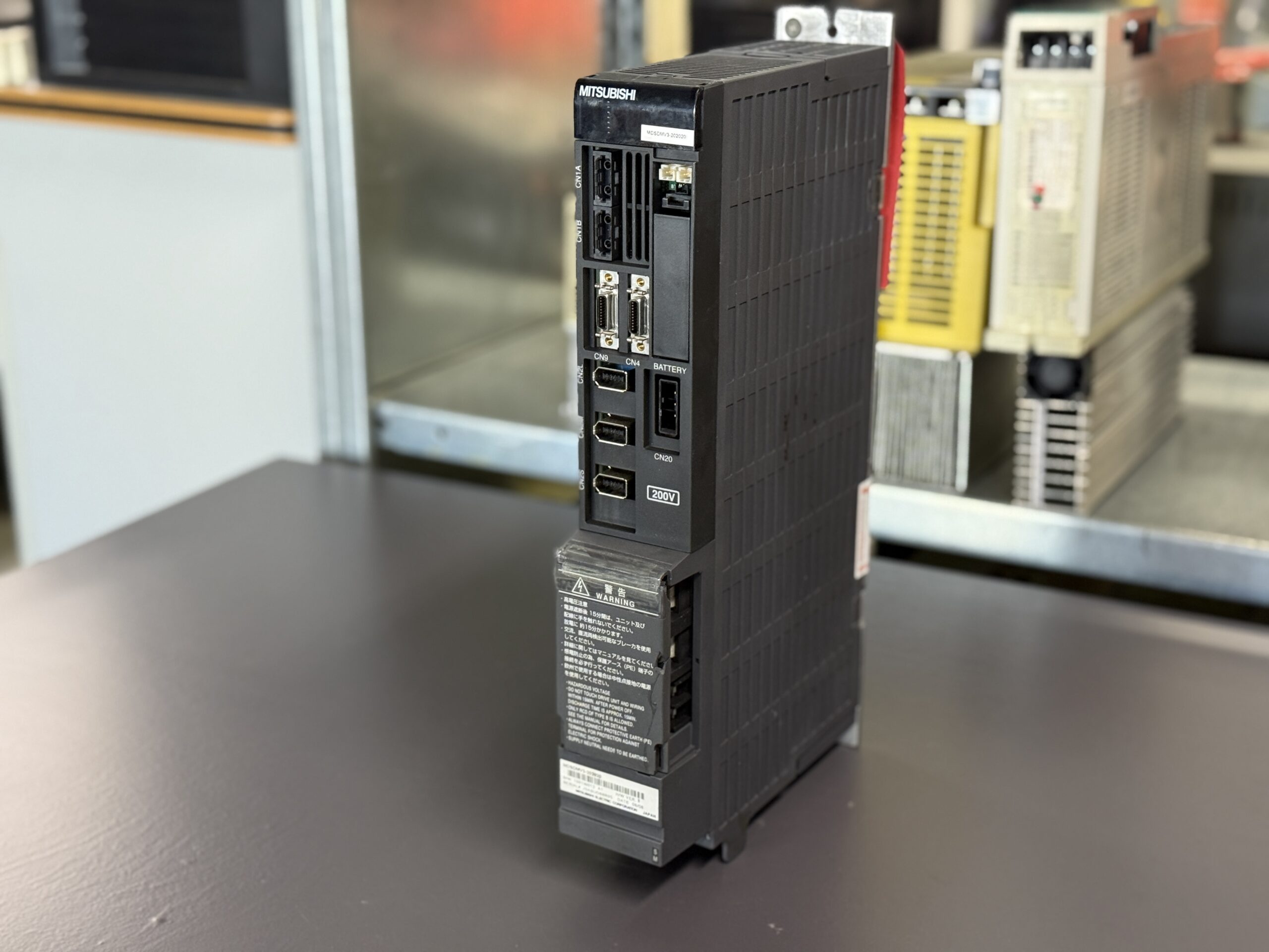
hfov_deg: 39.7
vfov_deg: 30.3
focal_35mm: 48
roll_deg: -0.3
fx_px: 1760
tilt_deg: -18.9
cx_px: 634
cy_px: 476
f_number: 1.78
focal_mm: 6.76
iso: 200
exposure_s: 1/50
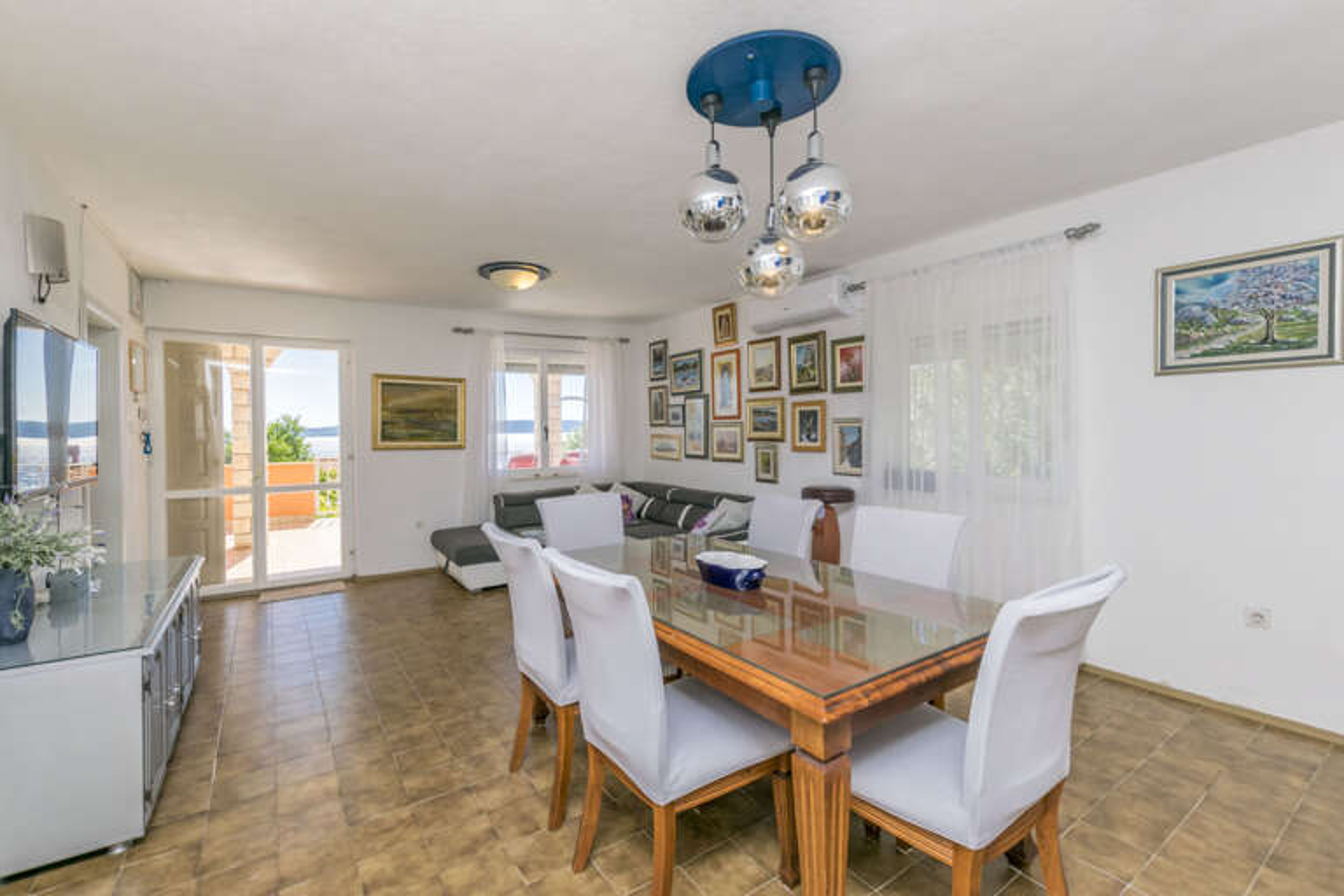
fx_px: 560
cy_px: 448
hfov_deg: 100.4
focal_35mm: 15
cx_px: 672
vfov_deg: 77.3
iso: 100
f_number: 8
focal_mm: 10
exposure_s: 1/160
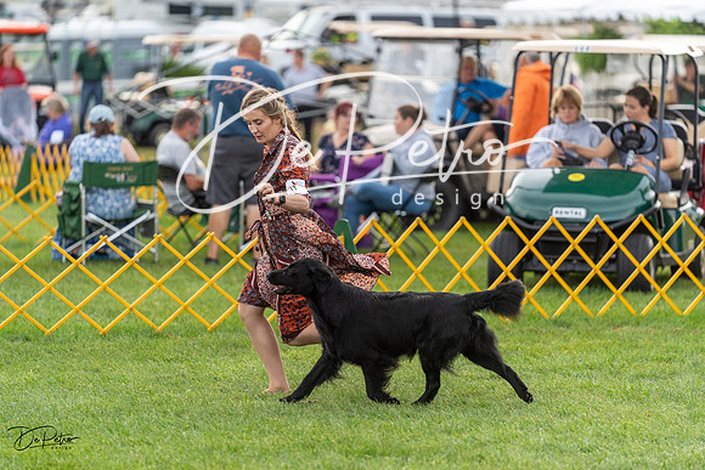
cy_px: 235
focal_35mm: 200
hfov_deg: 10.3
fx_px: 3917
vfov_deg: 6.9
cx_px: 352
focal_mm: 200
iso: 1000
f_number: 3.2
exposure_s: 1/1000
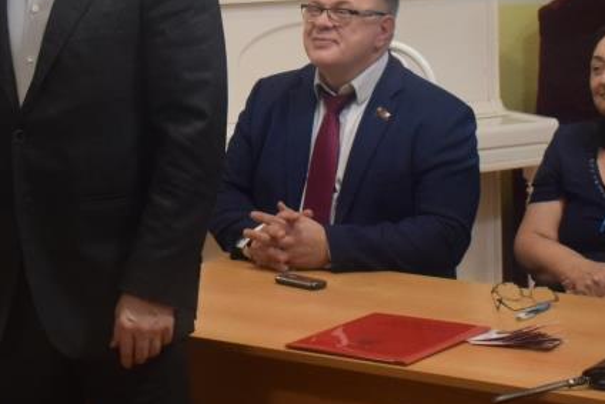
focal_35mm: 87
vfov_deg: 15.6
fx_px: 1462
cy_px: 86
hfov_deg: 23.3
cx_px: 240
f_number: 3.8
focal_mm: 24
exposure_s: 1/60
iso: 2000
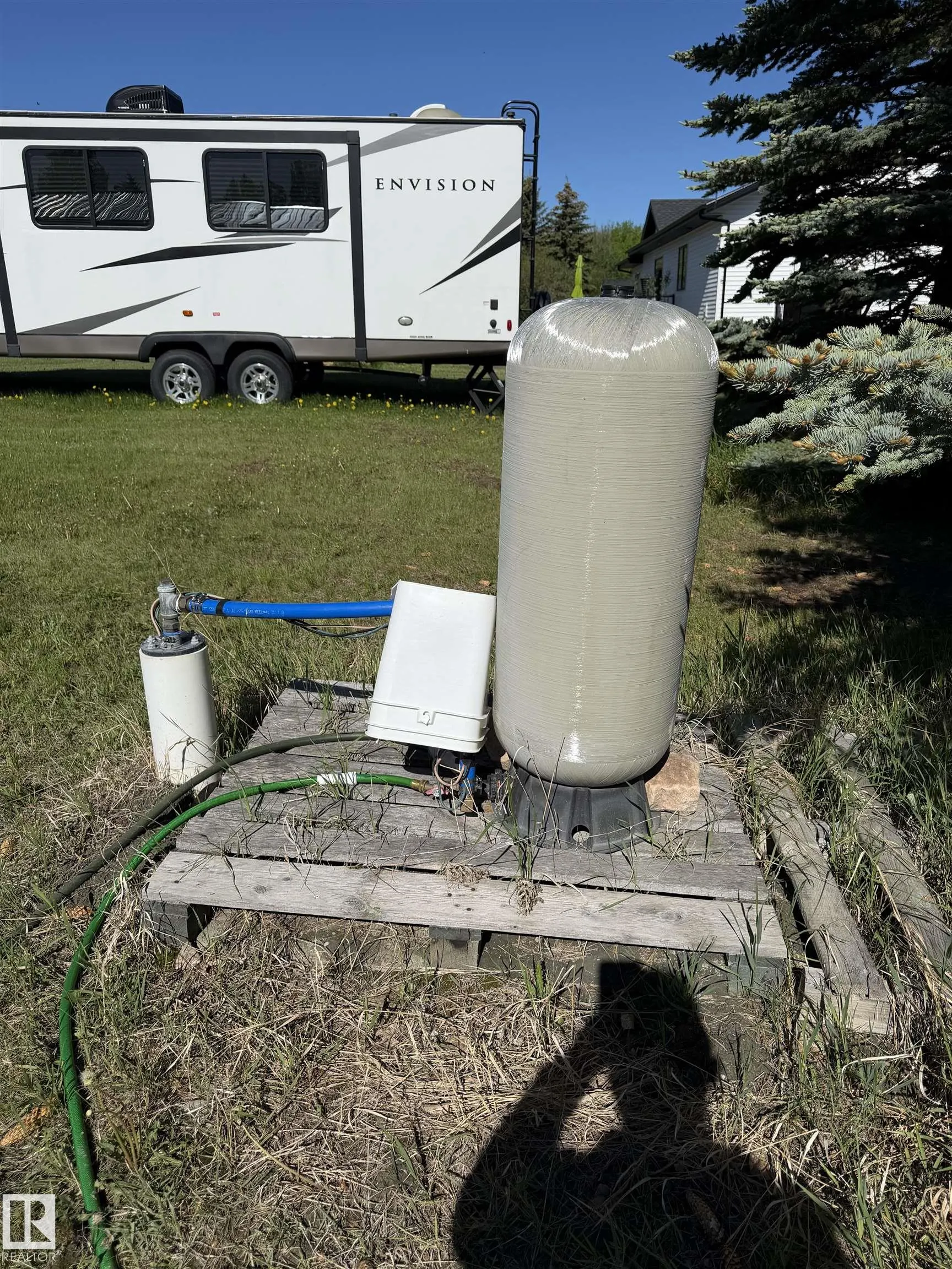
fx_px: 880
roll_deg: -0.1
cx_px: 476
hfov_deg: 56.8
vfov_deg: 71.6
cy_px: 634
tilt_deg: -19.1
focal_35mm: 24
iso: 80
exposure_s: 1/9091
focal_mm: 6.76
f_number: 1.78
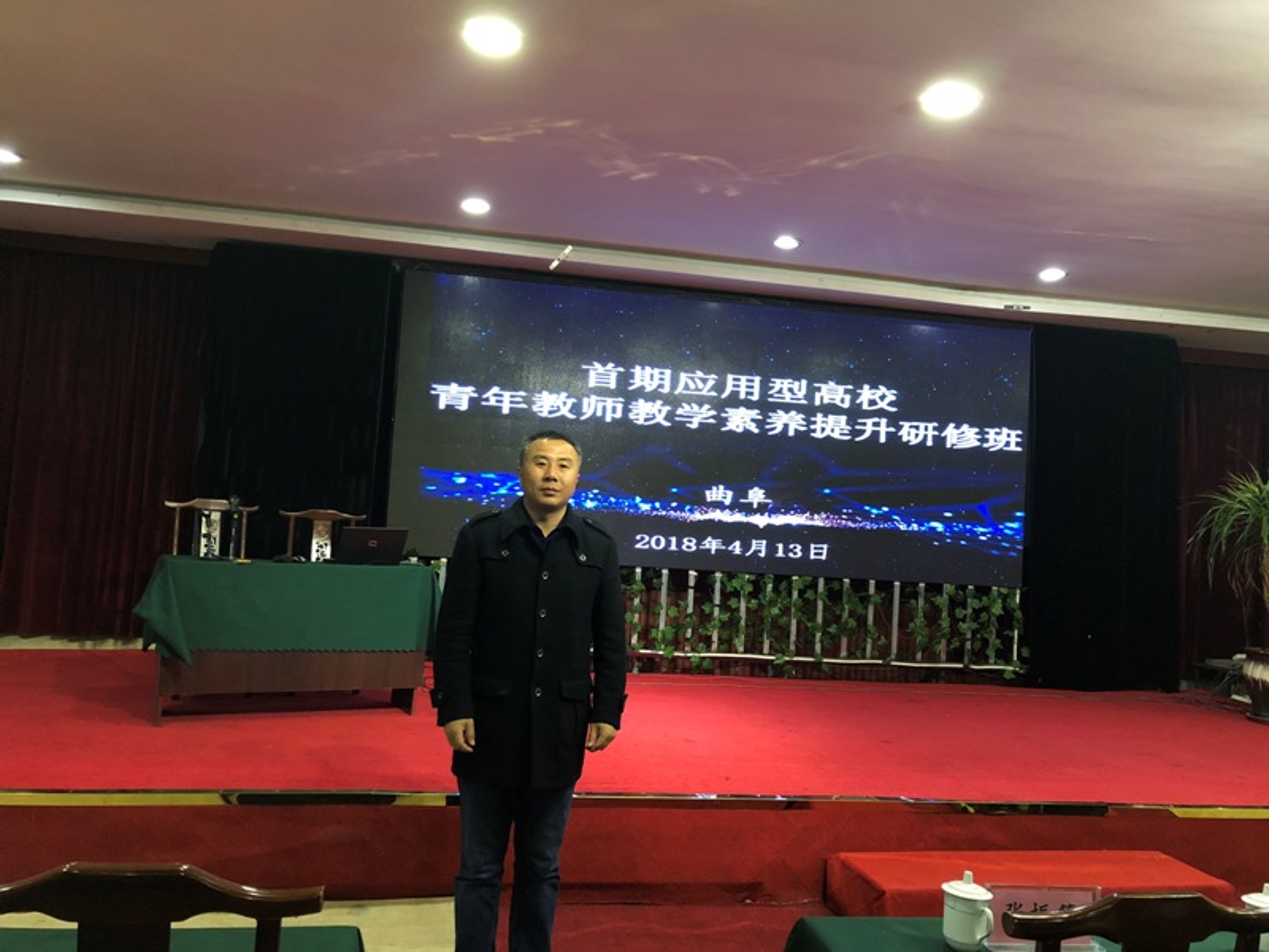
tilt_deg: +2.5
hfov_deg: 63.4
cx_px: 634
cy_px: 476
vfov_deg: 49.7
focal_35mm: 28
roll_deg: -2.5
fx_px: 1026
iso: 100
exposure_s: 1/17
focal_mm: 4
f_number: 1.8
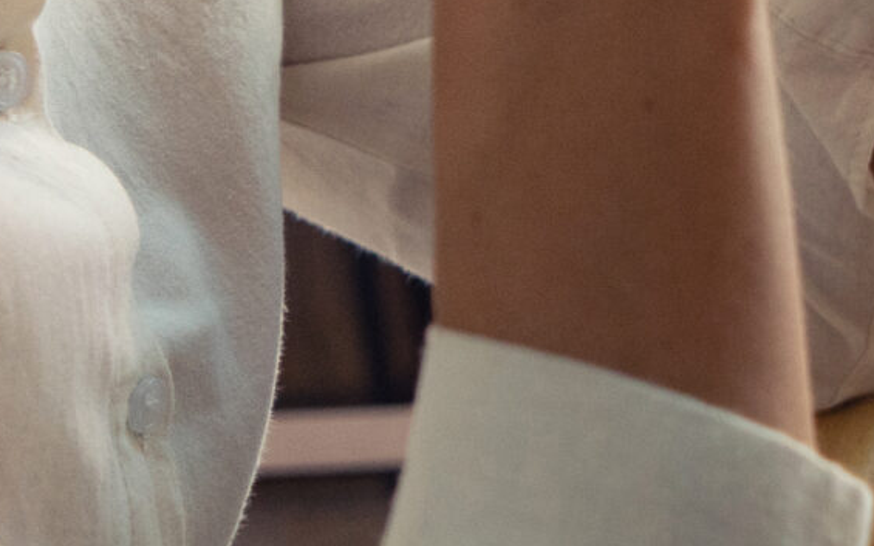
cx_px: 1969
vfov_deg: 9.8
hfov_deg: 12.7
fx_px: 3191
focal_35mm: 134
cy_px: 222
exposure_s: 1/60
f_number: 3.5
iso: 800
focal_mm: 29
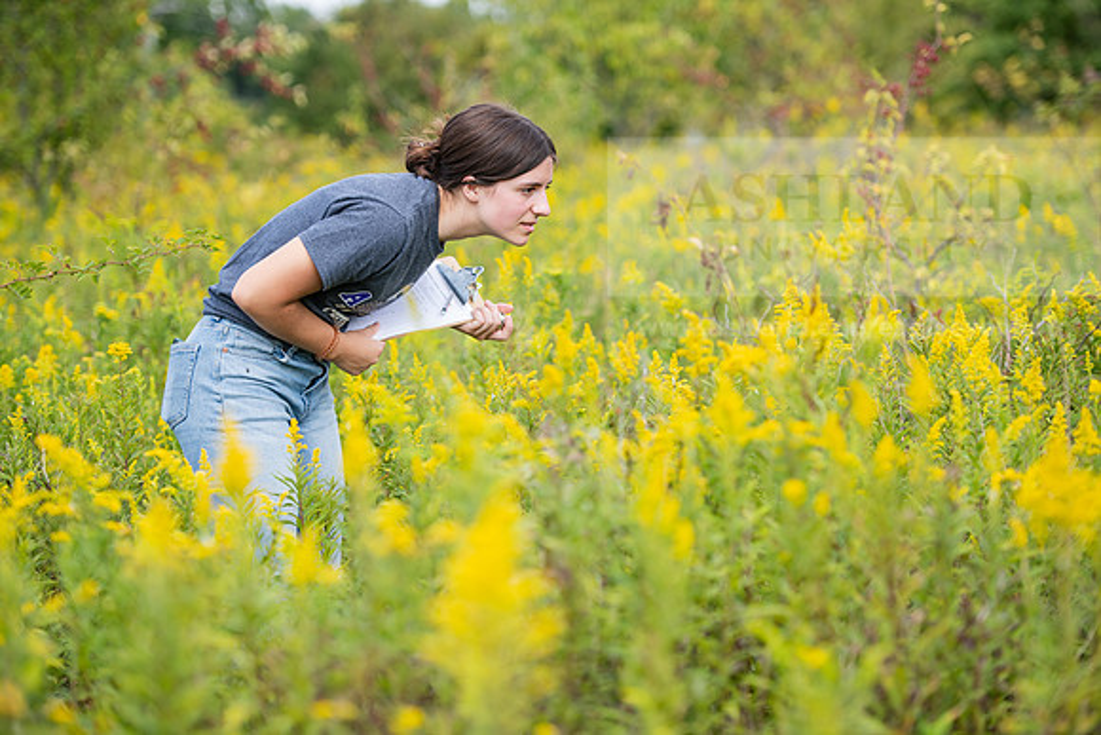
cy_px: 368
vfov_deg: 13.4
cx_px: 550
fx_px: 3120
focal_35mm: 102
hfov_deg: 20.0
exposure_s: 1/400
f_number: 3.2
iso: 100
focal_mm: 102
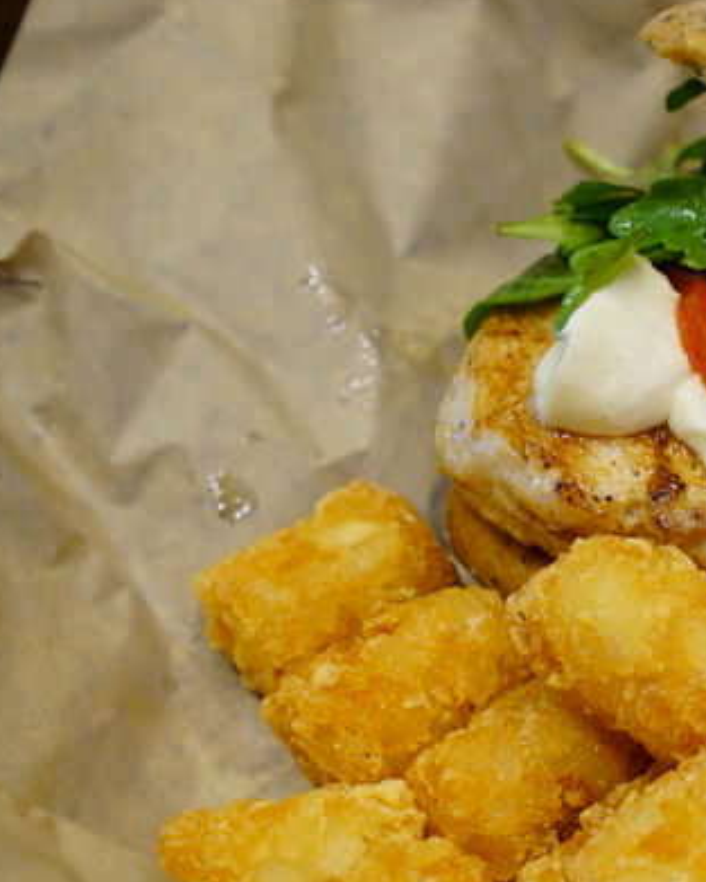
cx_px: 886
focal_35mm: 76
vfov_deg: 24.8
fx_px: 1984
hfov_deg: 18.9
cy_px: 637
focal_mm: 33
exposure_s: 1/6
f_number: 6.3
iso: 200
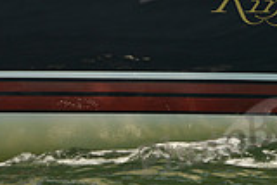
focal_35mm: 454
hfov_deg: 4.5
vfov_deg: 3.0
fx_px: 3496
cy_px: -108
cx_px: 48
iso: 200
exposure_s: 1/640
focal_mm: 125
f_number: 7.1
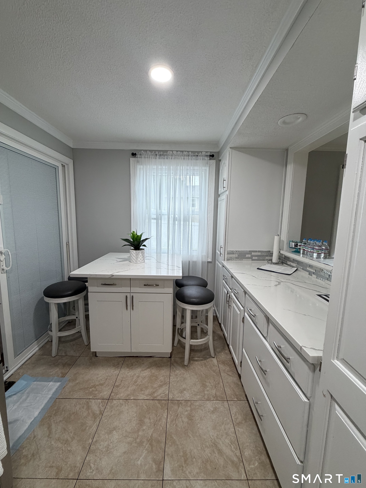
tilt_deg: -7.1
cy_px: 244
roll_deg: -0.9
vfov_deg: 102.1
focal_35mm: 14
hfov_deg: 85.7
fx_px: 197
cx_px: 183
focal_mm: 2.22
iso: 250
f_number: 2.2
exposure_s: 1/120
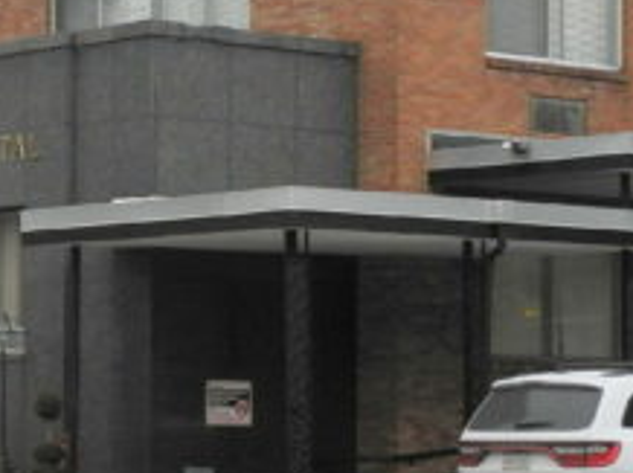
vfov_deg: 9.7
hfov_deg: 12.6
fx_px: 2795
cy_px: 244
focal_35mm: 153
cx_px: -109
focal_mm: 10.7
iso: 200
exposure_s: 1/800
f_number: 3.5
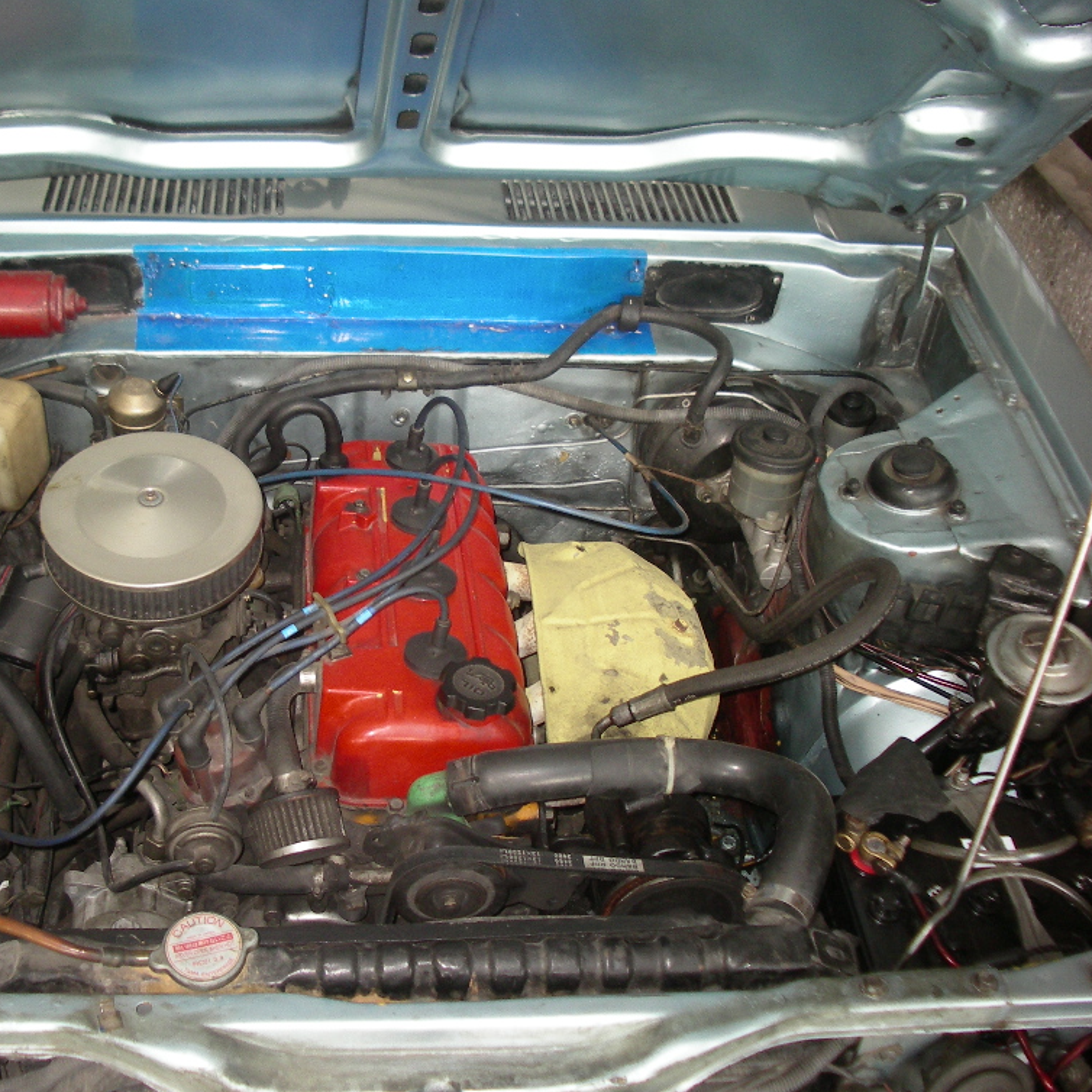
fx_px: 1499
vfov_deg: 40.0
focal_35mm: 42
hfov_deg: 39.8
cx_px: 413
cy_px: 543
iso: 160
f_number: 2.6
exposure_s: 1/40
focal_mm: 5.8
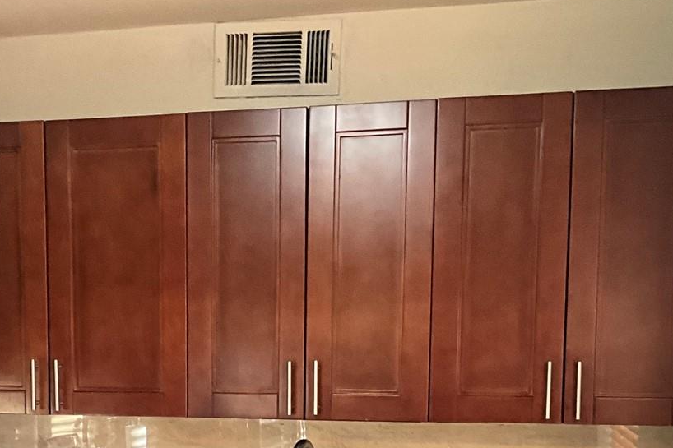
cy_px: 455
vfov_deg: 22.1
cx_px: 238
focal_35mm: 59
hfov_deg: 33.7
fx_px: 1103
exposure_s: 1/60
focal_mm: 3
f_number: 1.8
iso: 250
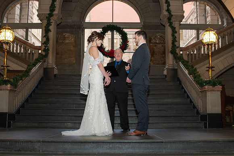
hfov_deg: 46.5
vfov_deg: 31.9
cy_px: 87
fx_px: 272
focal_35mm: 42
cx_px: 119
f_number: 3.5
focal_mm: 35
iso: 1000
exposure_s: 1/200
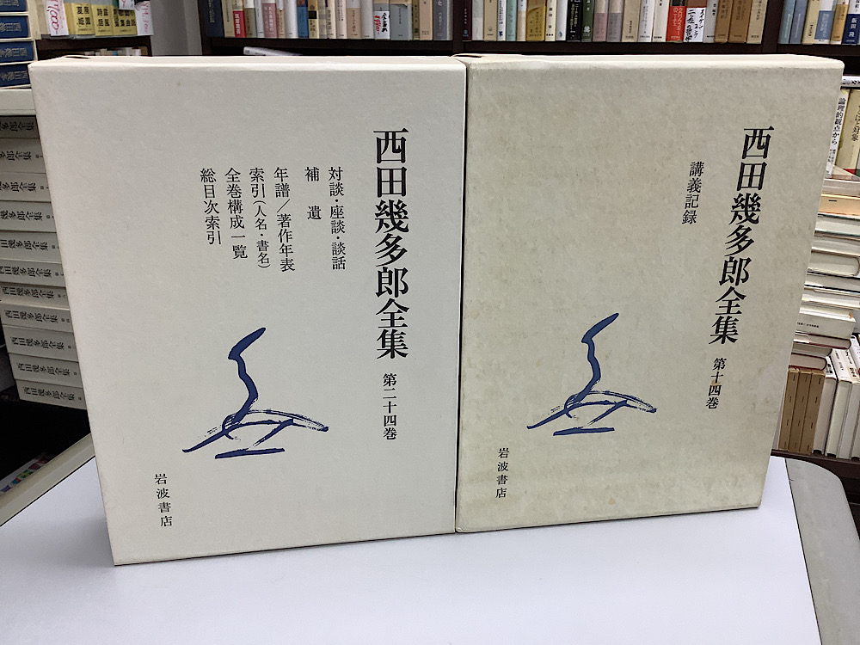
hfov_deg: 58.4
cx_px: 430
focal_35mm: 31
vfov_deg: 45.4
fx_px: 770
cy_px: 322
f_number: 2.4
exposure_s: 1/100
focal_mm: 3.3
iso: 50
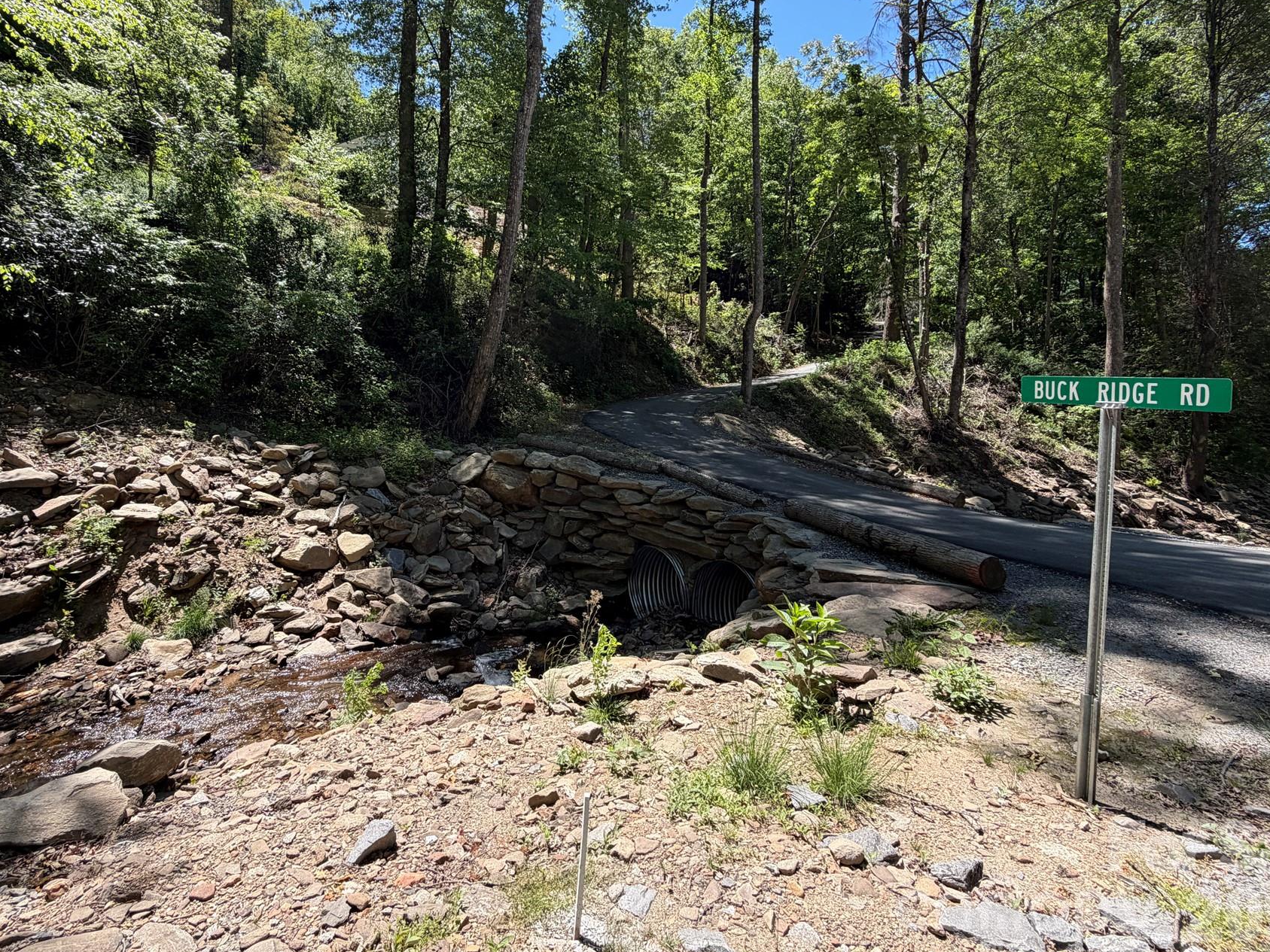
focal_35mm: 17
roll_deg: +1.5
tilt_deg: +2.4
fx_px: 624
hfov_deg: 90.8
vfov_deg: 74.1
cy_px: 390
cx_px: 577
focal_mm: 2.22
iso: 40
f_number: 2.2
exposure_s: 1/540
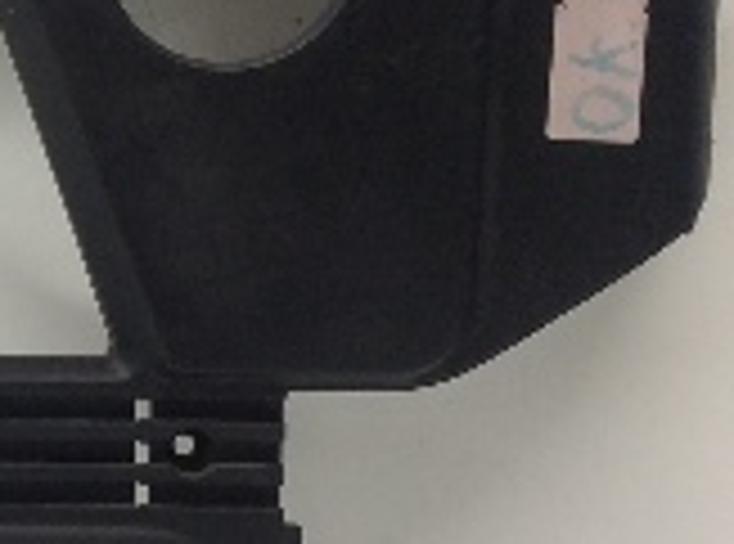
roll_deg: +0.7
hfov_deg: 14.8
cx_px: -315
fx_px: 2662
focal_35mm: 126
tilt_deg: -9.5
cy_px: 265
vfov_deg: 11.7
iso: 32
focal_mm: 3.3
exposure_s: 1/30
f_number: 2.4
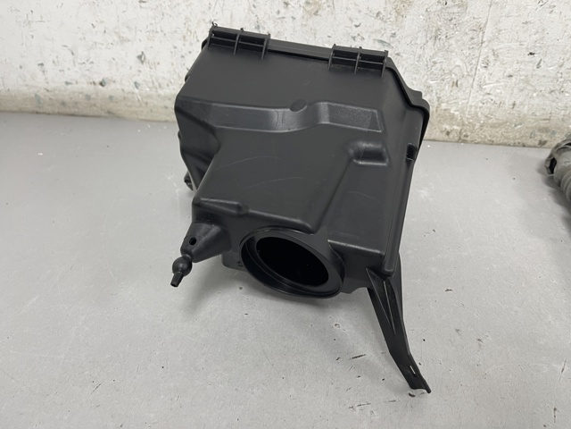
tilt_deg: -33.1
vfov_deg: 54.9
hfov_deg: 69.4
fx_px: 412
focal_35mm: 25
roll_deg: -0.6
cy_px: 214
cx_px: 286
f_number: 1.6
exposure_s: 1/50
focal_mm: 5.1
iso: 80
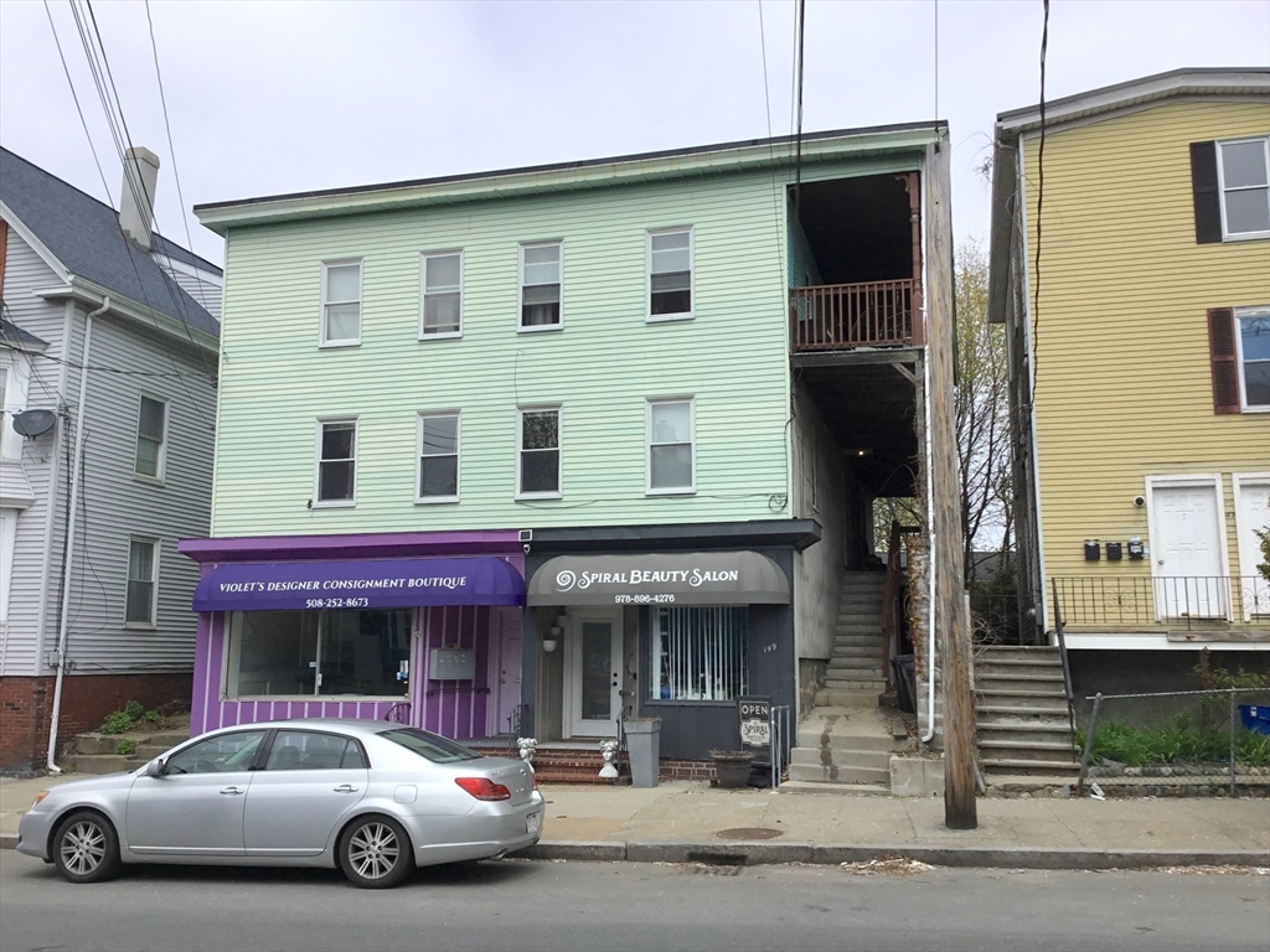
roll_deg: -1.8
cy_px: 476
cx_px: 635
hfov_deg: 58.4
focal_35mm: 31
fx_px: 1137
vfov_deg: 45.4
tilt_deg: +8.6
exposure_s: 1/1942
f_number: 2.4
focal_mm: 3.3
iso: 25
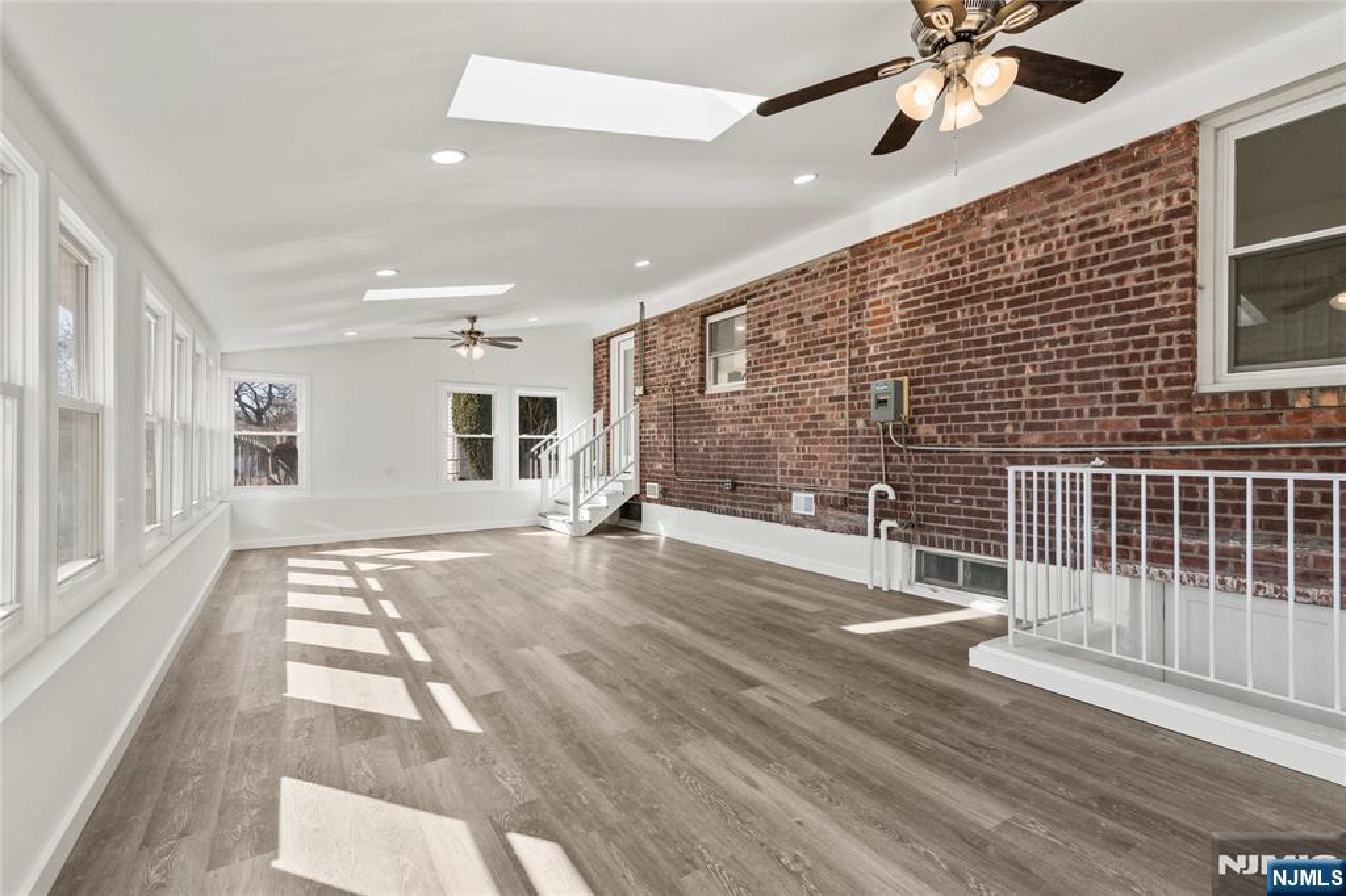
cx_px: 673
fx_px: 598
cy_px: 448
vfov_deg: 73.7
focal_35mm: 16
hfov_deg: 96.8
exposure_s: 1/160
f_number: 8
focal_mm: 16
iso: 400
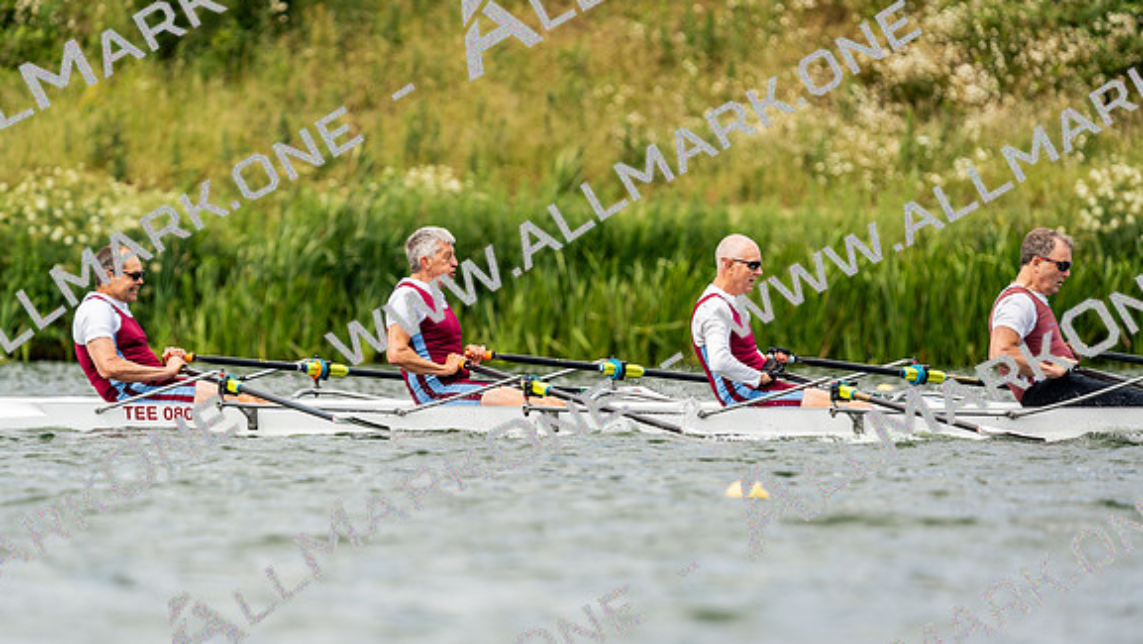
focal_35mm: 456
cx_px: 571
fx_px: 13825
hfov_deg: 4.7
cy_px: 372
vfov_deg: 2.7
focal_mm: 433
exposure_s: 1/2000
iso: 320
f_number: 6.3
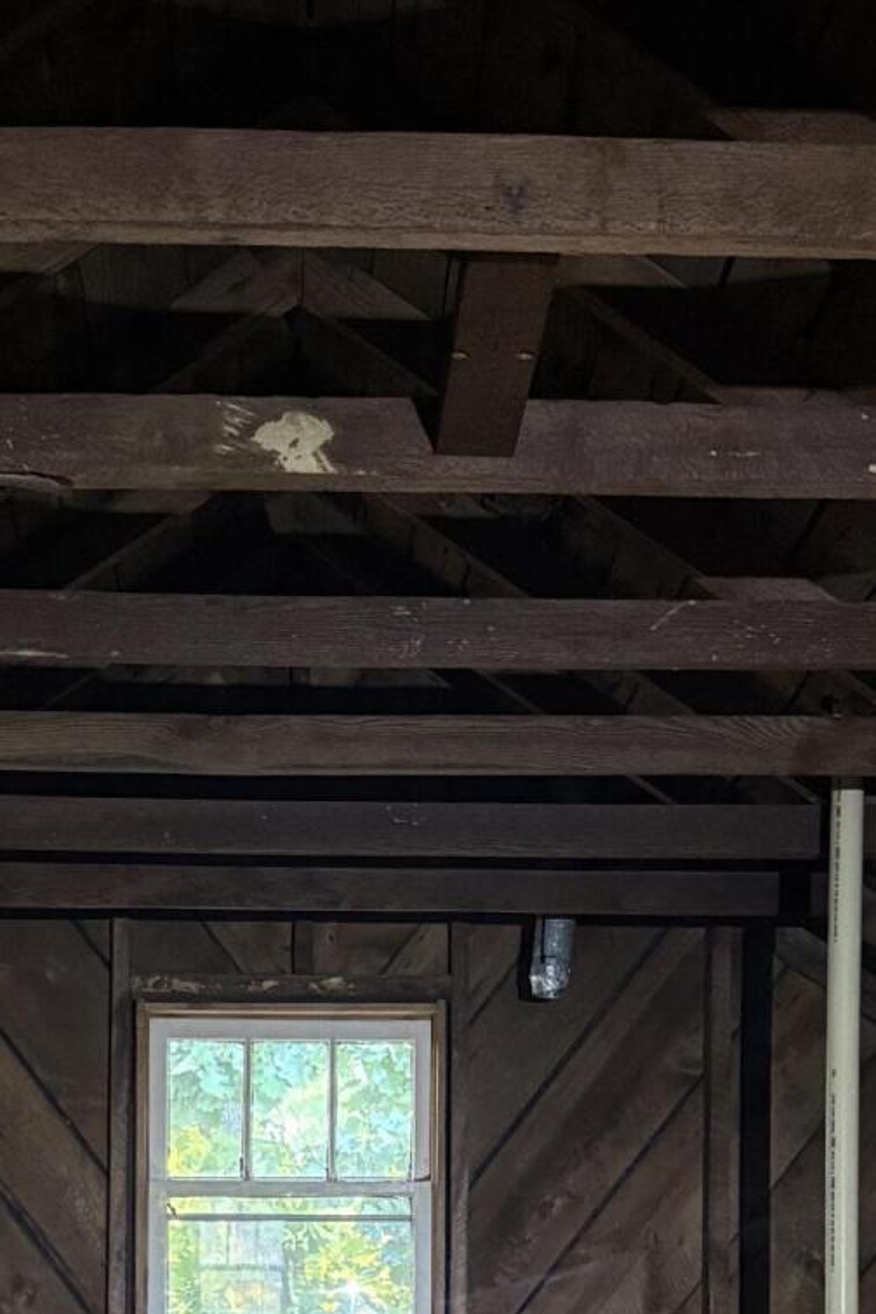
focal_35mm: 66
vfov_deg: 28.6
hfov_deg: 20.5
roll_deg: -0.2
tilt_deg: +1.7
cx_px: 302
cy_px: 1319
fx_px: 2409
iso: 1600
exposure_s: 1/30
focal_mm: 6.76
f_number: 1.78
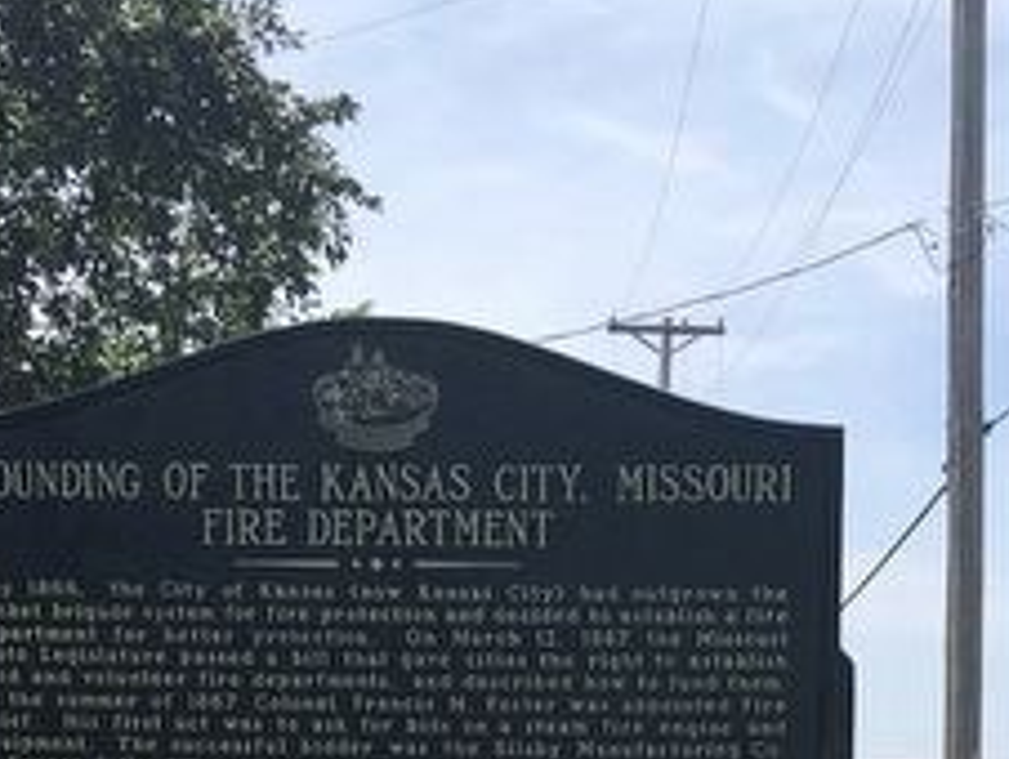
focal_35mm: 99
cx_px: 496
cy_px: 1192
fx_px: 2889
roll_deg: -1.7
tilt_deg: -8.1
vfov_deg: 13.9
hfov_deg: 19.8
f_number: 1.8
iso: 20
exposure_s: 1/1621
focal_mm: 4
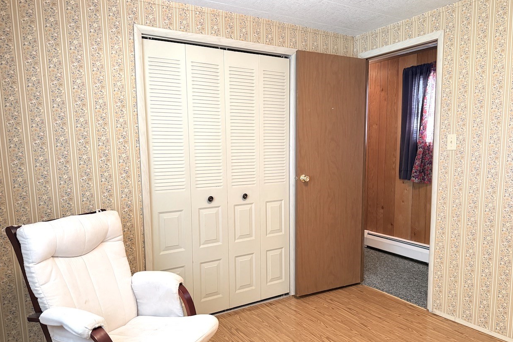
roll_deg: +1.3
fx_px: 370
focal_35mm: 26
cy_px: 189
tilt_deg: -6.6
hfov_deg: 69.4
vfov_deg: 49.5
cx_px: 265
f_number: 1.78
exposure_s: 1/40
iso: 800
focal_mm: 6.76
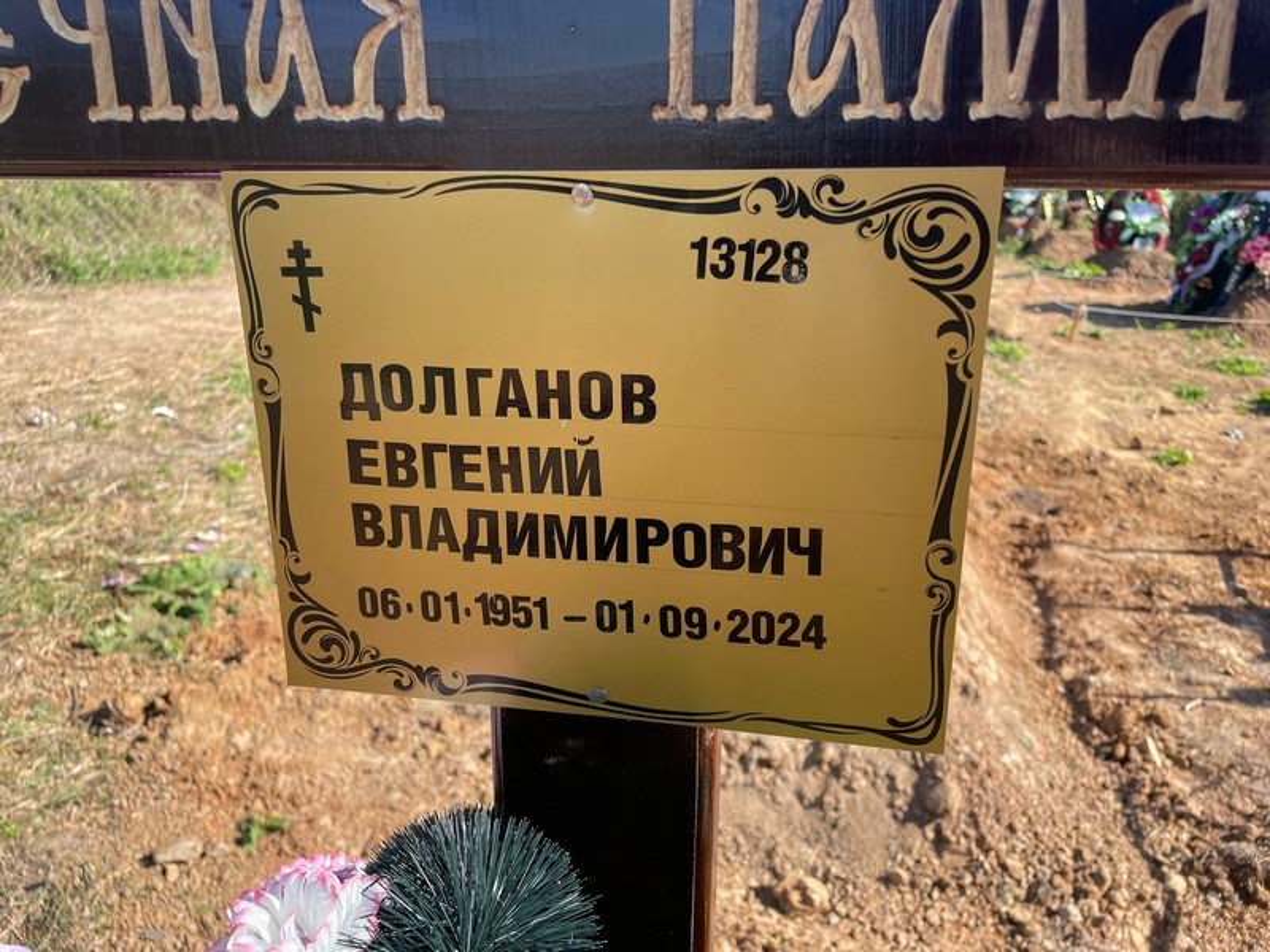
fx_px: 954
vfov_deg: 53.1
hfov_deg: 67.3
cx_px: 635
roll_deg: -2.8
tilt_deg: -20.7
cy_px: 476
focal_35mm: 26
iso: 32
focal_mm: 4.2
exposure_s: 1/1208
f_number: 1.6
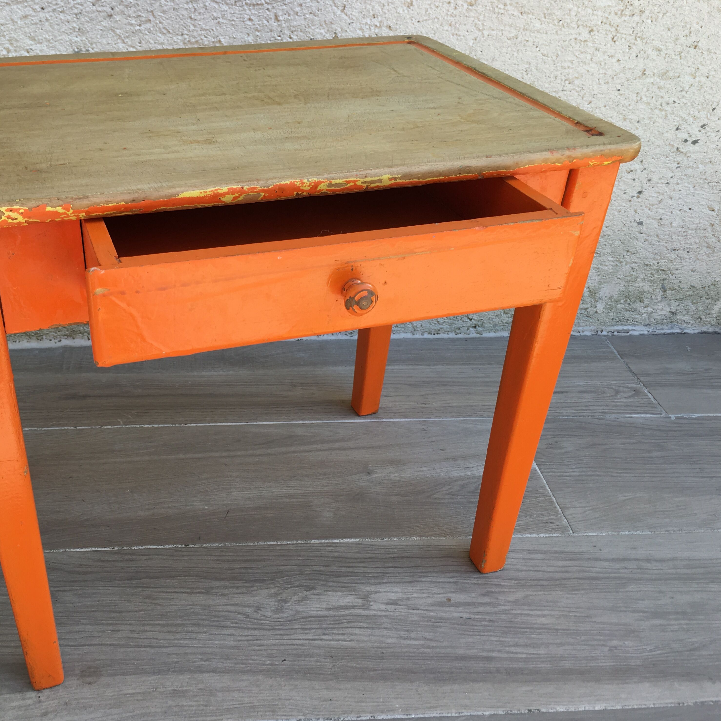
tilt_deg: -30.9
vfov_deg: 47.2
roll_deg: -1.3
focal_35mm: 35
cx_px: 250
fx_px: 825
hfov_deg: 46.6
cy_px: 355
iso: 25
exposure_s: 1/132
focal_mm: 4.15
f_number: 2.2
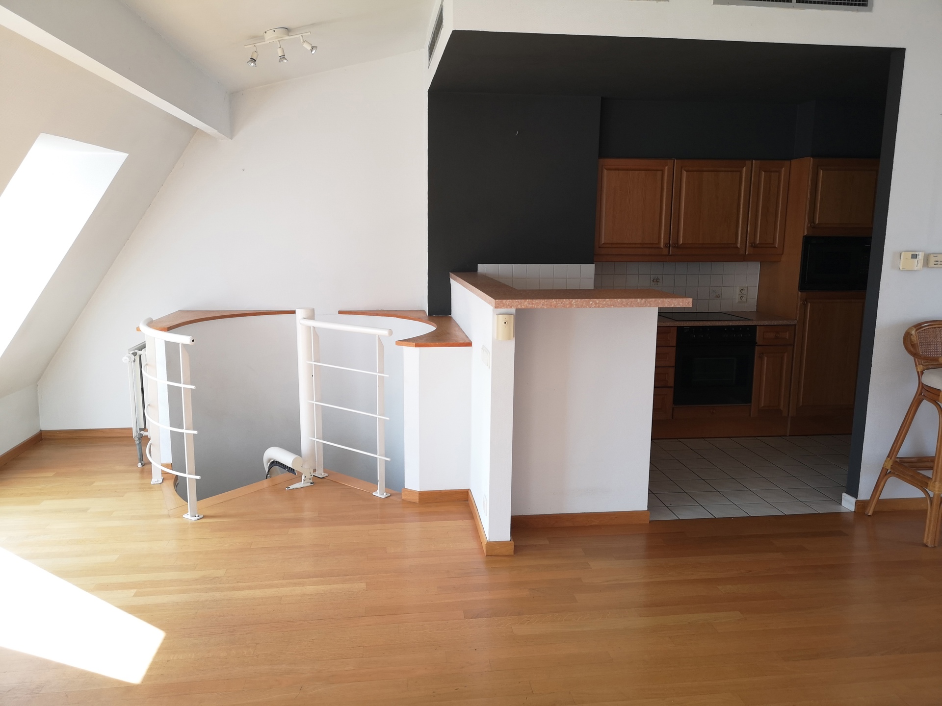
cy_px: 353
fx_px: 735
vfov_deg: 51.4
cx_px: 471
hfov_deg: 65.3
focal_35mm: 27
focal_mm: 5.58
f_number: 1.8
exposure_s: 1/120
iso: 80
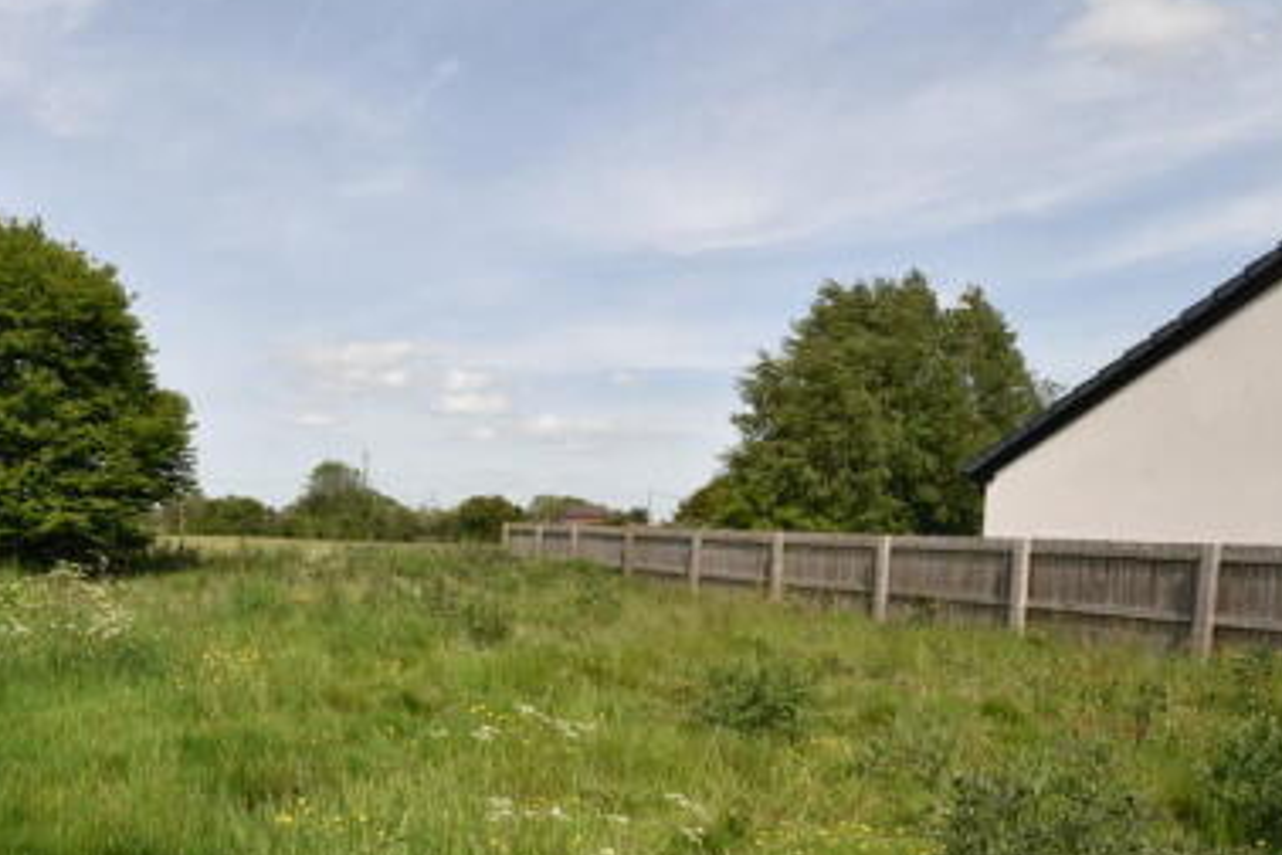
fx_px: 926
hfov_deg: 65.2
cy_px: 585
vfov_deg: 48.5
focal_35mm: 26
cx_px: 320
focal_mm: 10
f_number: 10
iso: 100
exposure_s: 1/200
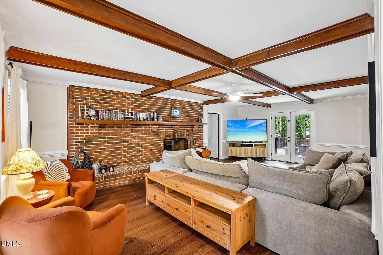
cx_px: 192
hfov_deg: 100.4
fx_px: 160
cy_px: 128
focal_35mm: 15
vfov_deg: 77.3
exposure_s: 1.6
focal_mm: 10
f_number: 8
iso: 400
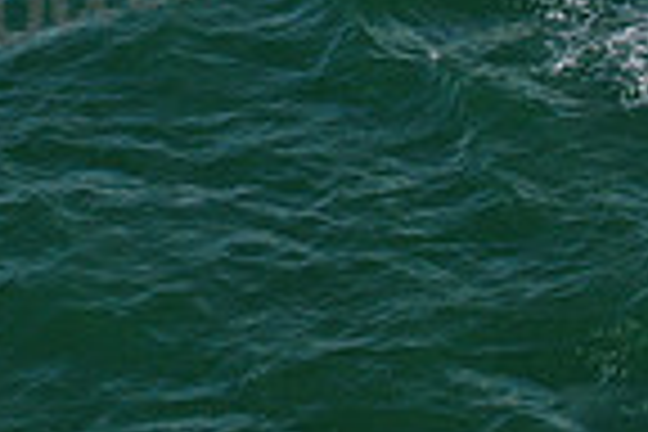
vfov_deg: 6.7
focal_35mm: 201
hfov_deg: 10.2
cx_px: 562
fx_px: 3618
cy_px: -308
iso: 100
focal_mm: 8.6
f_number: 3.8
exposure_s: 1/1250
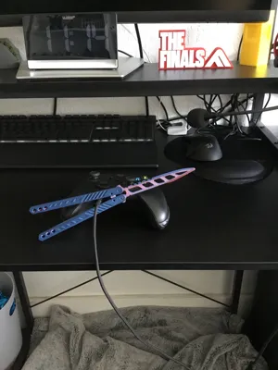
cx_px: 139
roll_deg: +3.0
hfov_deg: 45.4
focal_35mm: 31
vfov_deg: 58.4
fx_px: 332
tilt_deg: -29.7
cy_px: 185
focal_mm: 3.3
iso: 400
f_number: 2.4
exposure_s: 1/15
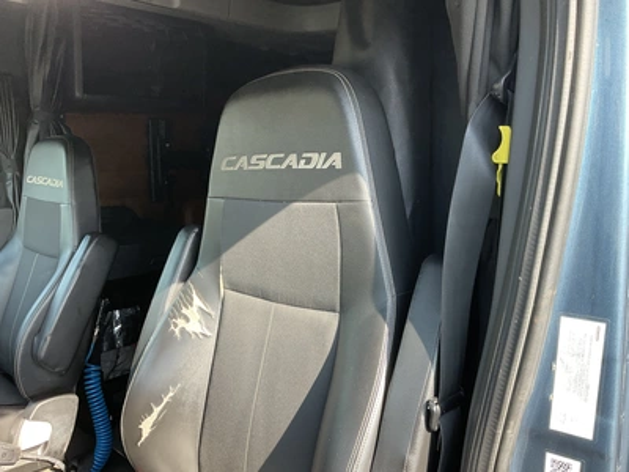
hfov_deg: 61.7
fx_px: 527
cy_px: 236
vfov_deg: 48.2
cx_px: 314
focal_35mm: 29
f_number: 1.8
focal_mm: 3
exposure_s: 1/122
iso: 32
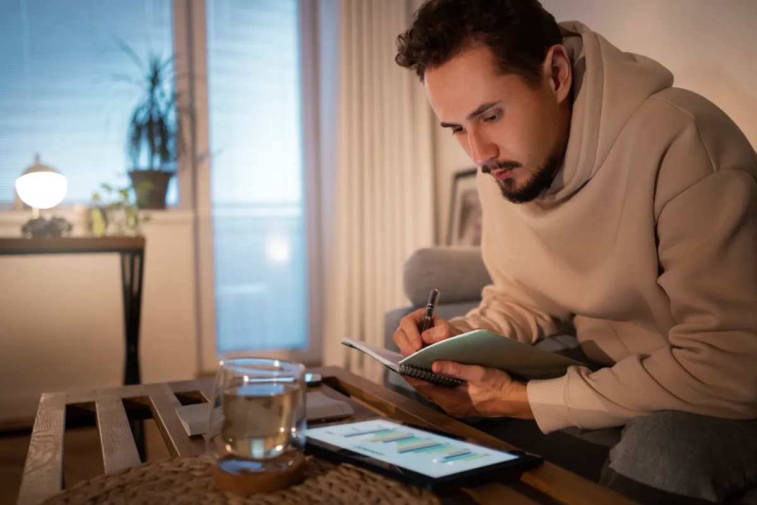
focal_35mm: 35
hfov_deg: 54.4
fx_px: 736
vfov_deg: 37.9
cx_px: 378
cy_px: 252
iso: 1600
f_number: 2
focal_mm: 35
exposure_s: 1/125
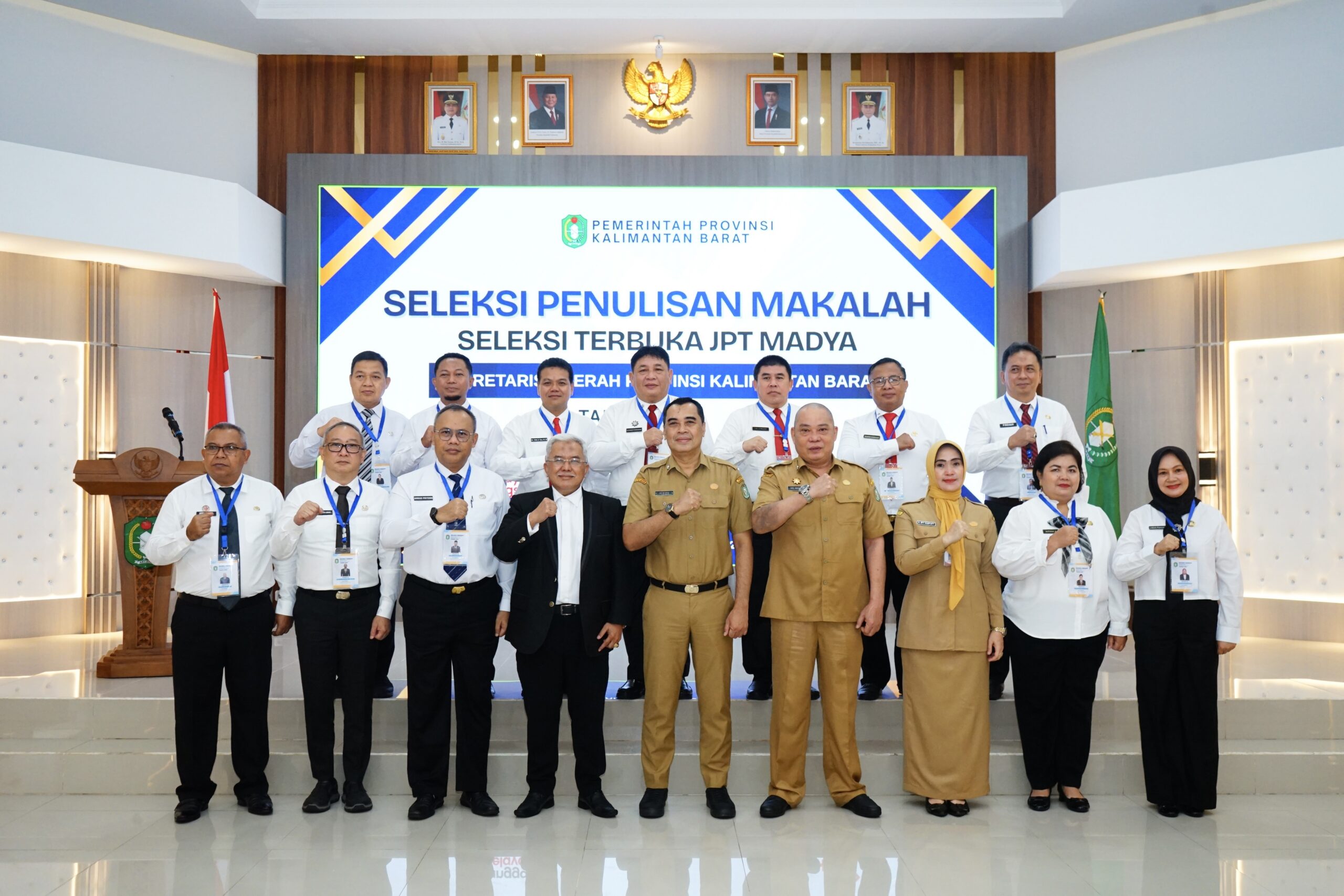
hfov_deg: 57.2
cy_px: 448
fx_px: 1232
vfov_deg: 40.0
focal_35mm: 33
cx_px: 672
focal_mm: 33
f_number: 5.6
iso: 2500
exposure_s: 1/200
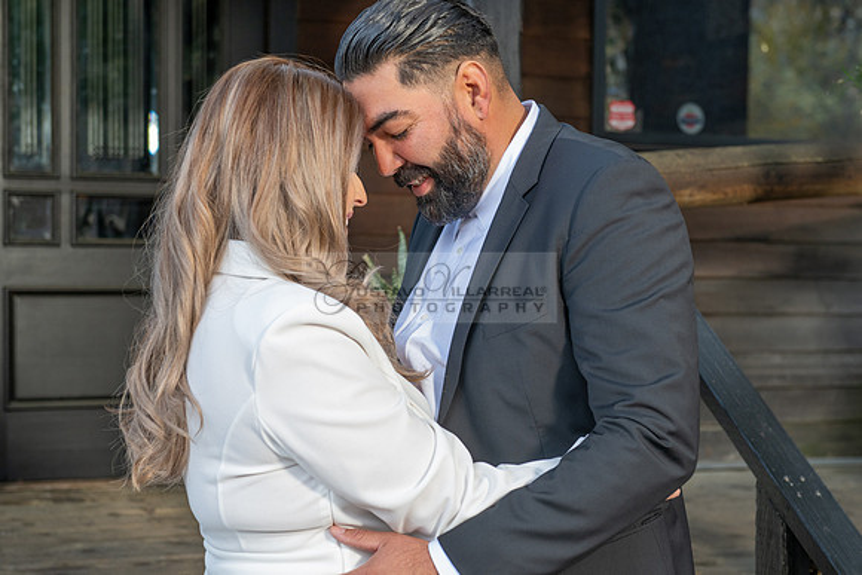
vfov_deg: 19.5
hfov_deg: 28.8
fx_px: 1676
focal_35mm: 70
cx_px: 465
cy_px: 336
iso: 400
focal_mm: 56
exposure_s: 1/125
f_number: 4.5
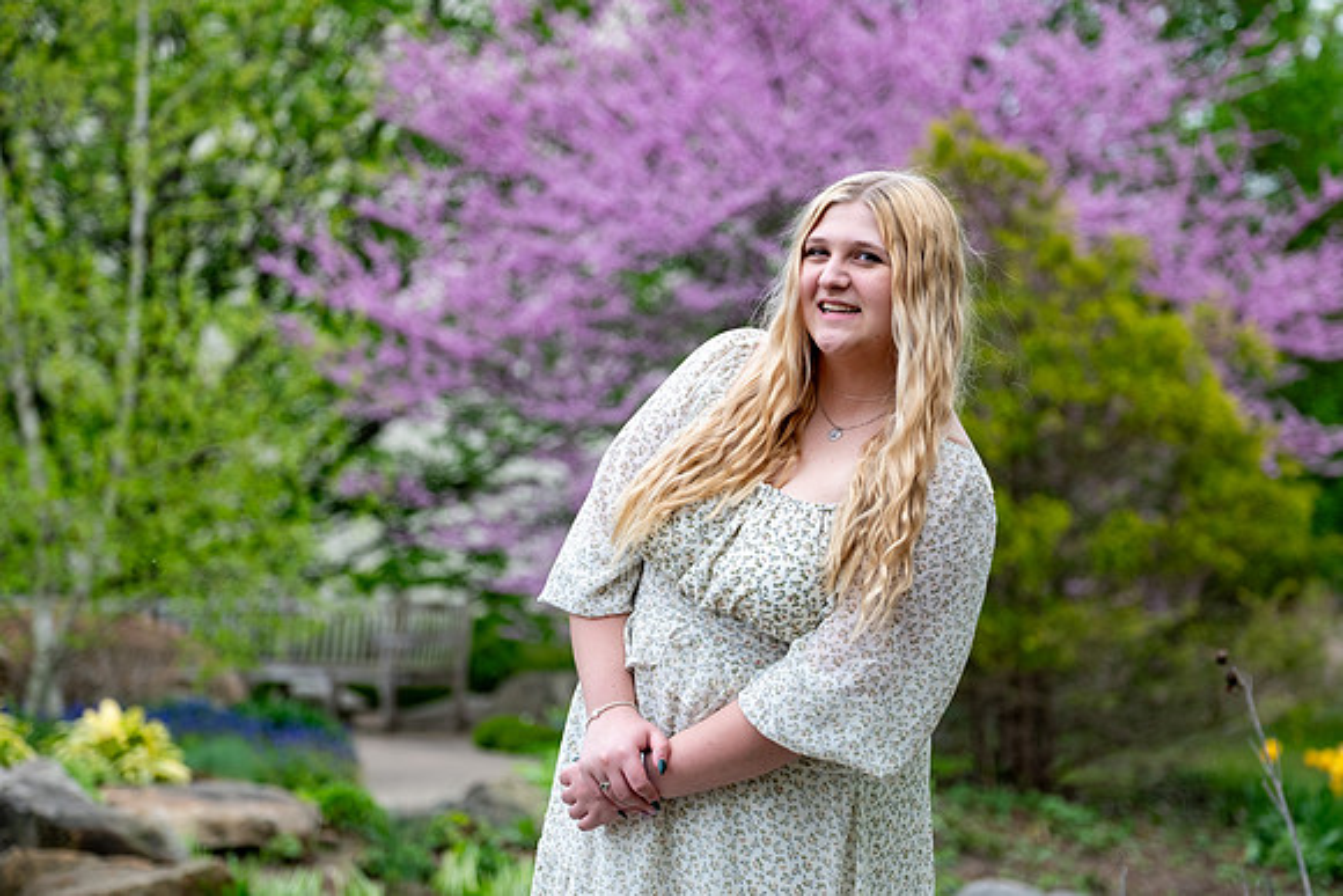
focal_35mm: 107
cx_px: 672
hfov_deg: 19.1
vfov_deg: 12.8
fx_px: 3992
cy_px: 448
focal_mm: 71.5
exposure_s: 1/320
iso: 250
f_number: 2.8
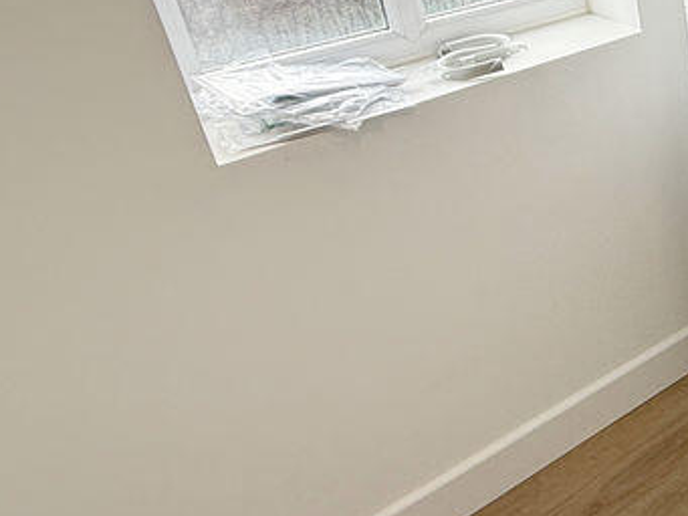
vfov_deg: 32.7
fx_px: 835
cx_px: 904
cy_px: 54
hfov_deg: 32.8
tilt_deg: -21.5
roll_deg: +1.0
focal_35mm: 42
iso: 50
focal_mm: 2.22
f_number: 2.2
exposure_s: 1/125
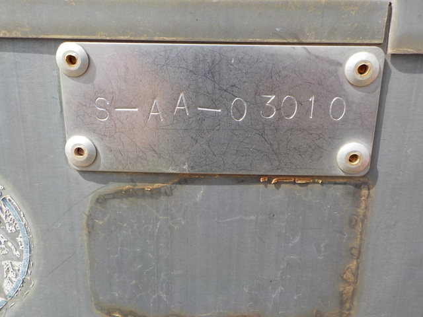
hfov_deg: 60.0
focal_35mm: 30
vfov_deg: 46.8
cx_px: 212
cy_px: 158
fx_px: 367
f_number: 3.3
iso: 125
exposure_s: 1/640
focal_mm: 4.1
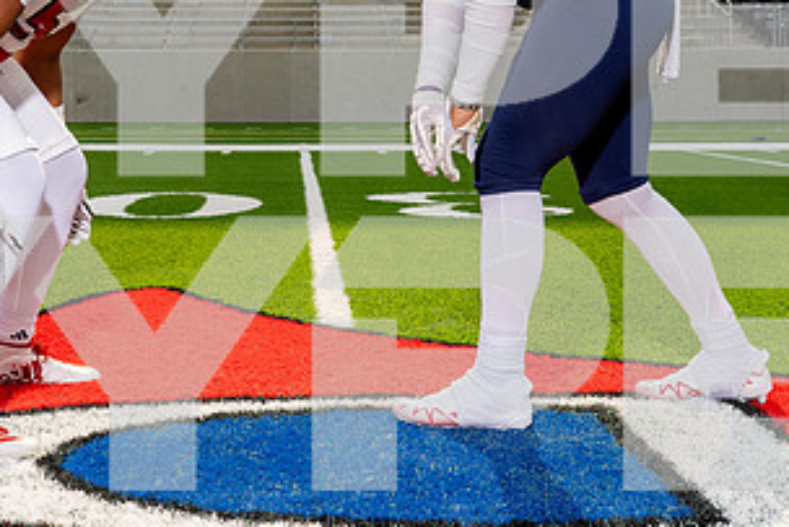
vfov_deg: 22.4
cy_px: 40
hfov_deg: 33.6
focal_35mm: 59
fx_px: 1294
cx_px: 270
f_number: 8
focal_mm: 30
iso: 100
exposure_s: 1/250
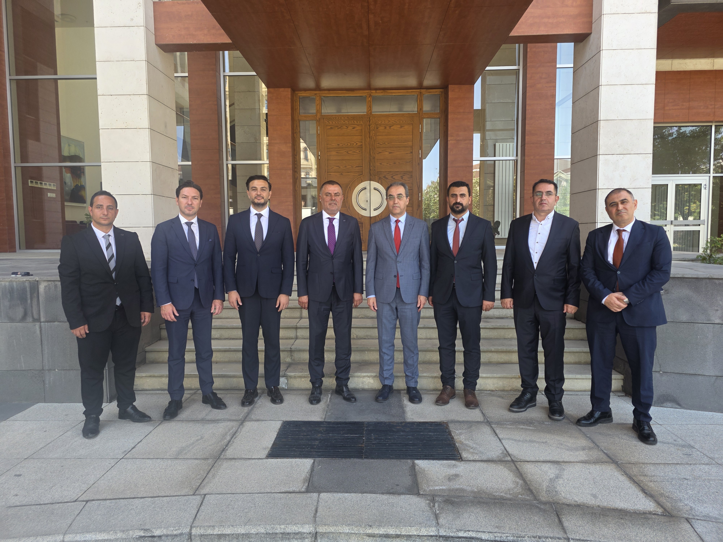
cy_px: 271
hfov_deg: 73.9
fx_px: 480
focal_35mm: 23
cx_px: 362
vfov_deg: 58.9
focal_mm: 6.3
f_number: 1.7
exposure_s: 1/180
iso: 32
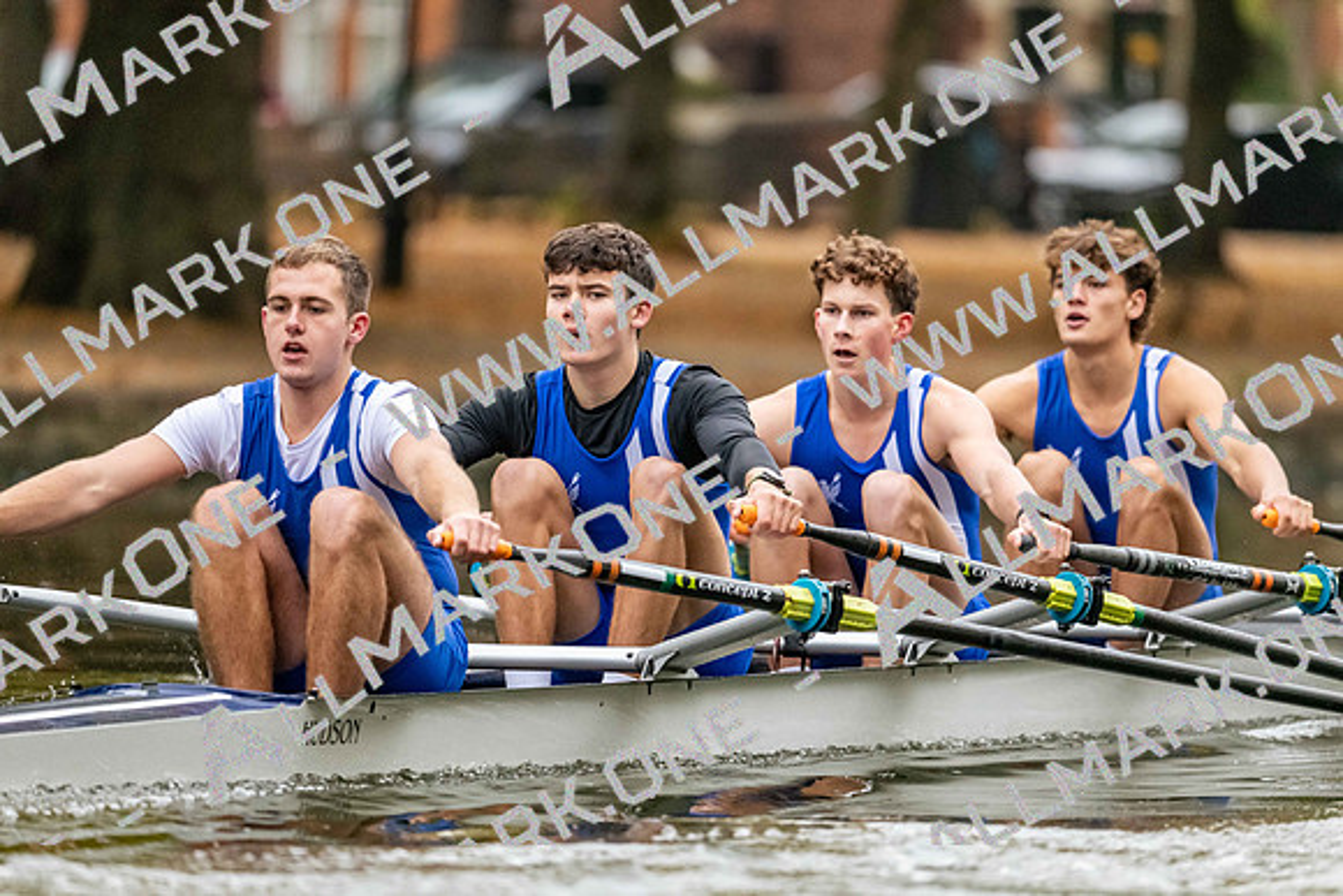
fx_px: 14925
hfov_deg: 5.2
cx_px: 672
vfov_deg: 3.4
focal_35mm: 400
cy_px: 448
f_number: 4.5
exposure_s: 1/2500
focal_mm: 400
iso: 7200
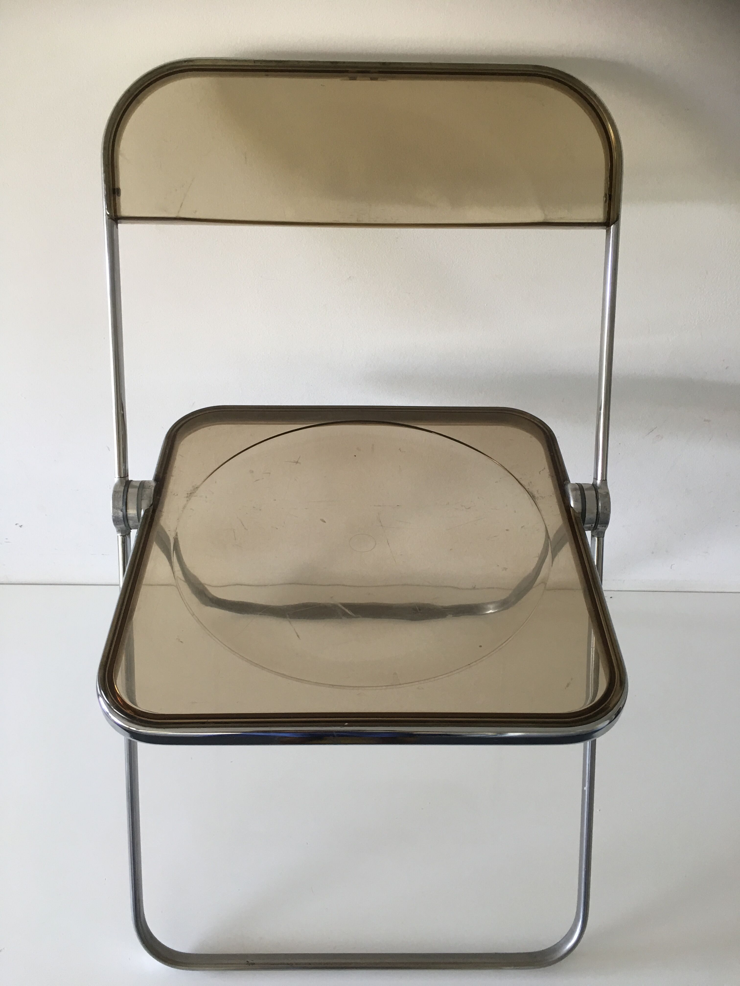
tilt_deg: -43.0
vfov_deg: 61.7
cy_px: 493
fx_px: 827
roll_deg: -2.5
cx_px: 370
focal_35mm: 29
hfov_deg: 48.2
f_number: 2.2
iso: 32
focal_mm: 4.15
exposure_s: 1/17
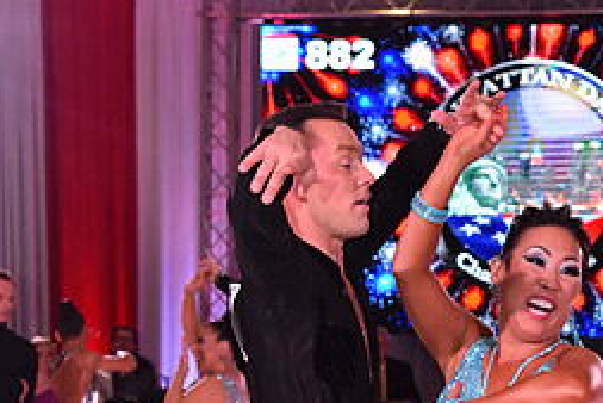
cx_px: 373
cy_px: 575
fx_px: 2112
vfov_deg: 10.6
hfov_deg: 16.2
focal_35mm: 126
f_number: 6.3
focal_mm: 55
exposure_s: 1/320
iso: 2500
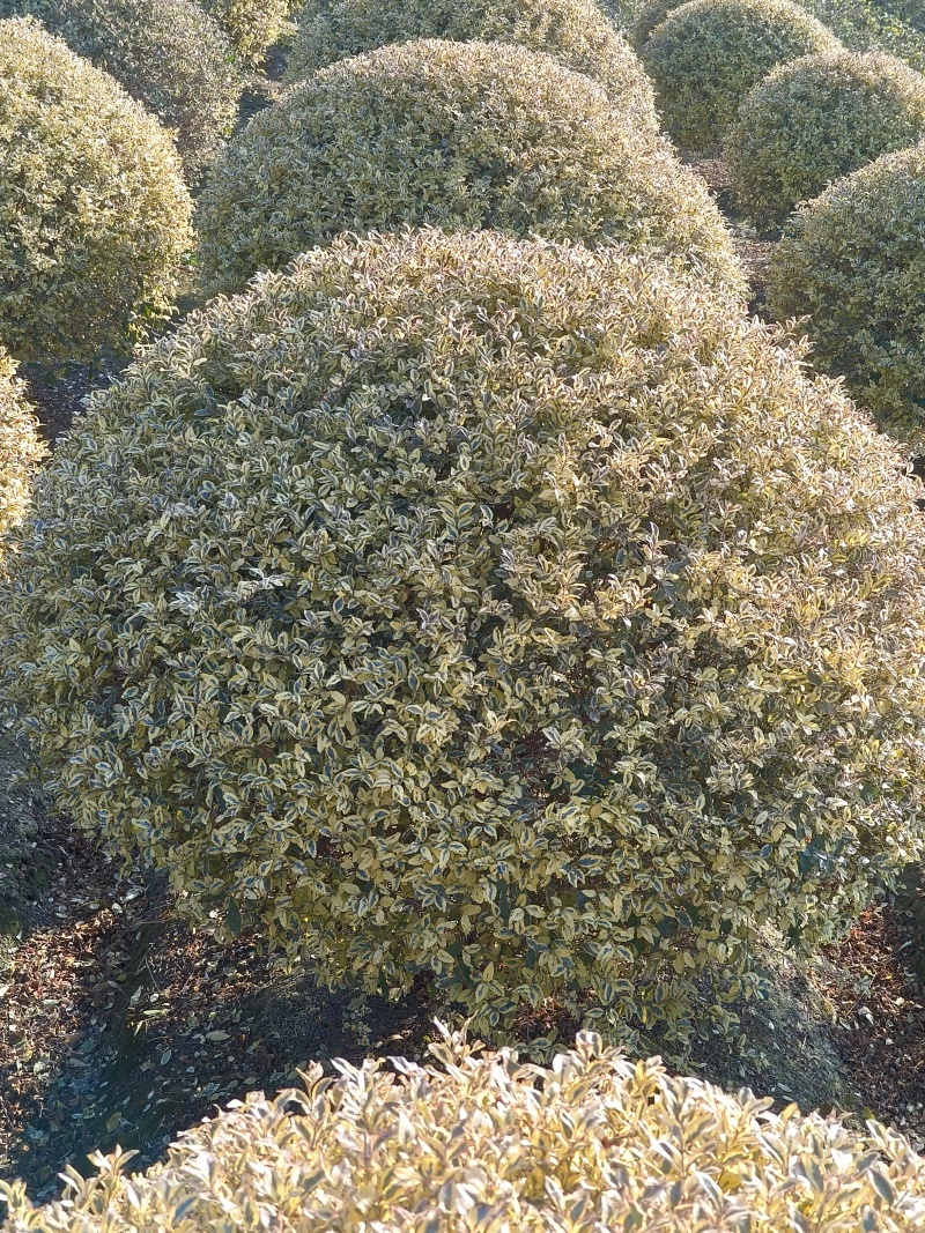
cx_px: 462
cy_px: 616
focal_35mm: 49
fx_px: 1746
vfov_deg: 38.9
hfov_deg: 29.7
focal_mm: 7.08
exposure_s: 1/385
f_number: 2
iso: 50
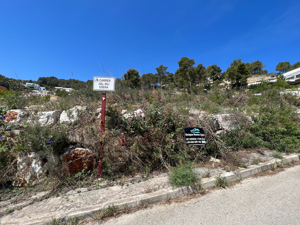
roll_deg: -4.5
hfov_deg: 102.1
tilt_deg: +6.1
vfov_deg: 85.6
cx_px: 147
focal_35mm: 14
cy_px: 110
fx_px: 121
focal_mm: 1.57
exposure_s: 1/995
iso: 32
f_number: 1.8
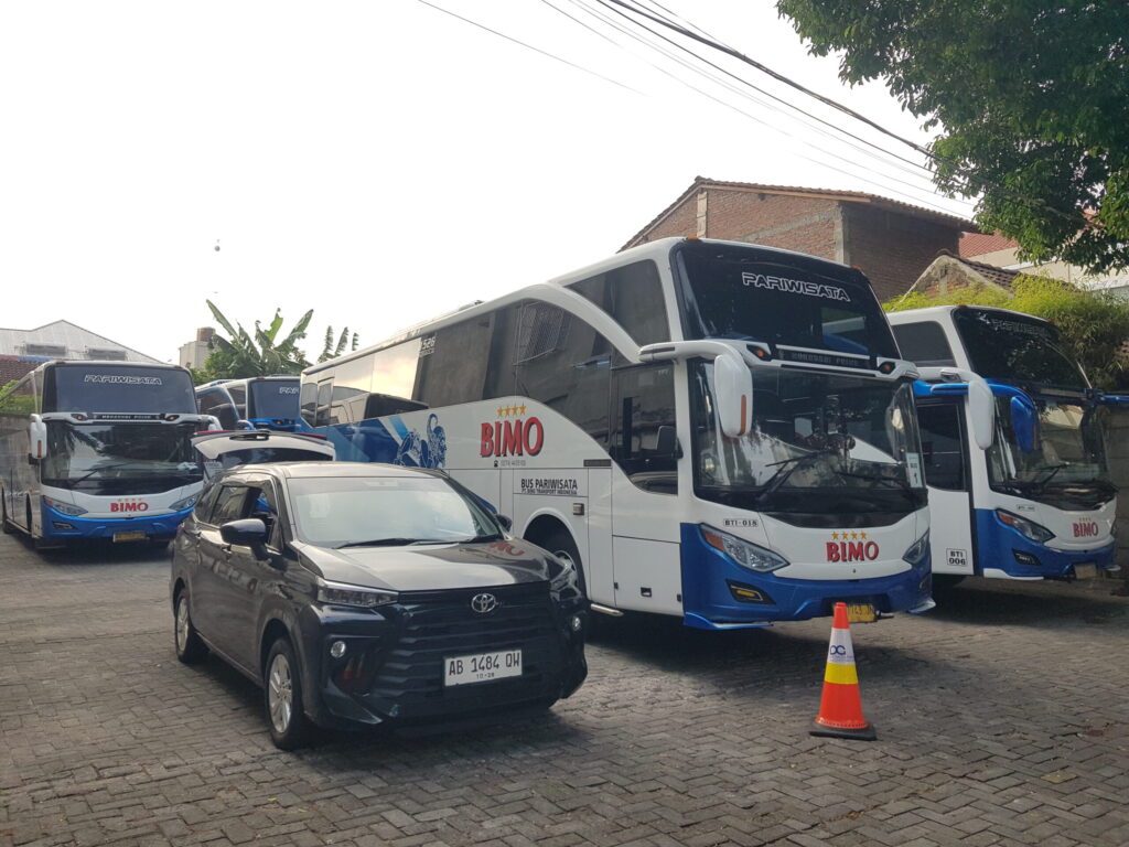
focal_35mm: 26
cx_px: 564
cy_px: 424
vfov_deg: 53.1
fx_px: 848
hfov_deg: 67.3
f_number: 1.7
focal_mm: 4.3
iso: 40
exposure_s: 1/487
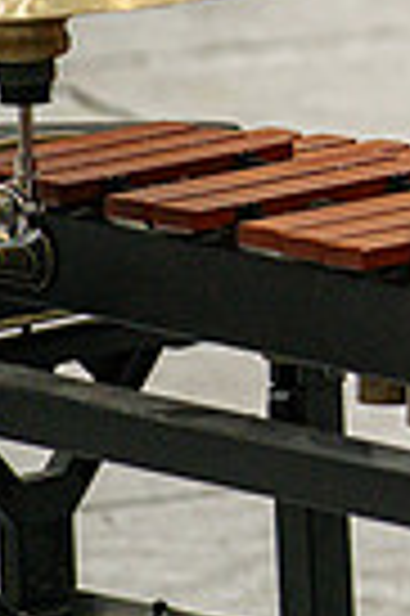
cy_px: -232
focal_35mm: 700
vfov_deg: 2.9
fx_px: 11988
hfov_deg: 1.9
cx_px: 1257
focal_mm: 165
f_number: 4
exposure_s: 1/500
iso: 2200
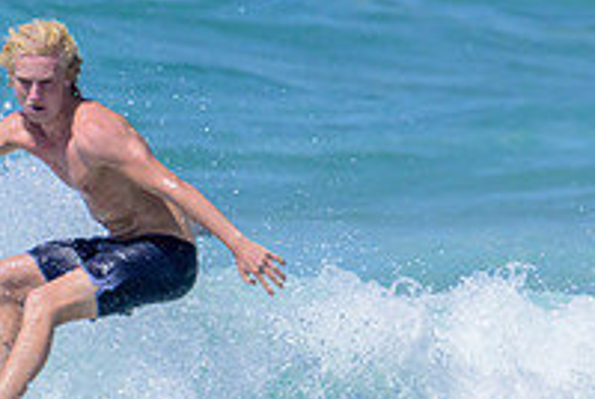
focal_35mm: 2808
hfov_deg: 0.7
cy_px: 554
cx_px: 65
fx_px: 46478
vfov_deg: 0.5
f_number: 16
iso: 1100
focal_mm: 800
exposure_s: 1/2000
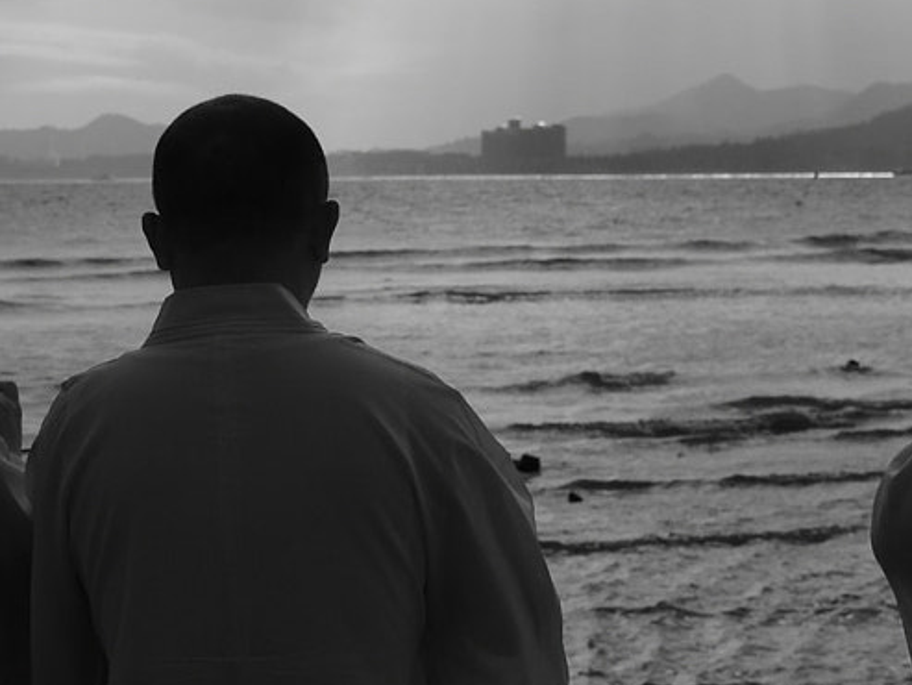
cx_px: 163
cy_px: 263
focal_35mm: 103
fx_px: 2714
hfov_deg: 18.9
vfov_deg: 14.4
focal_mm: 22
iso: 250
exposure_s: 1/2500
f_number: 5.6
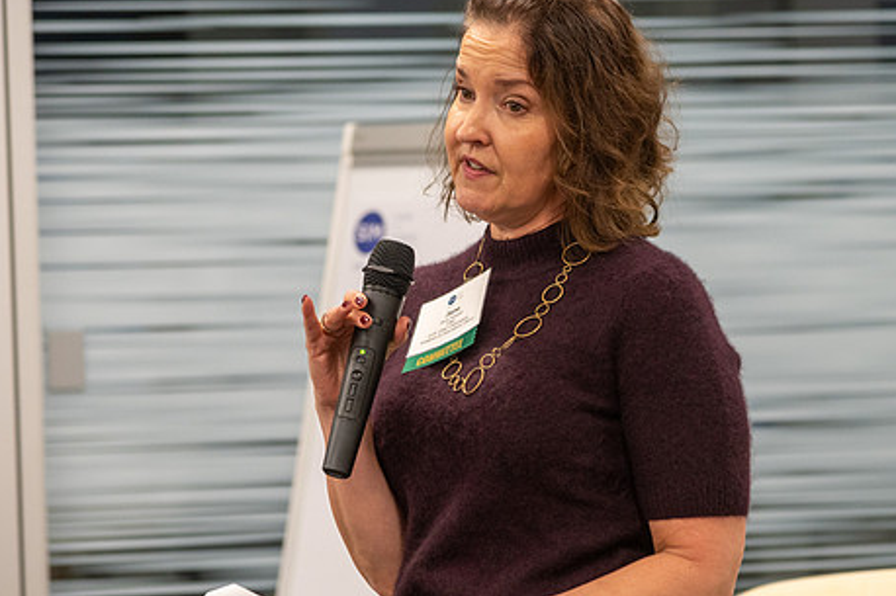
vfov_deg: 8.0
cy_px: 318
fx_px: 4279
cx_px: 505
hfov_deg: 12.0
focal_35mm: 172
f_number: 4
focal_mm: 120
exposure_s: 1/125
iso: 1600
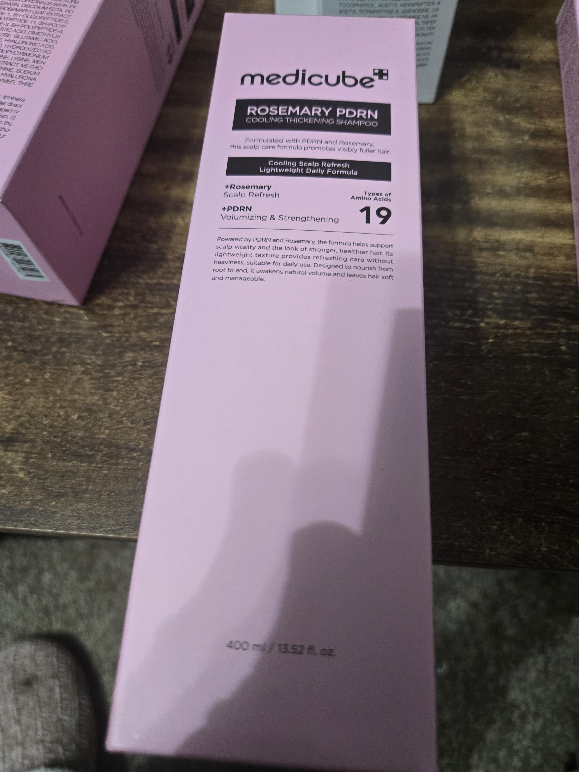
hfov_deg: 58.9
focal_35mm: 23
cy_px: 386
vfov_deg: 73.9
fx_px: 513
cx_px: 290
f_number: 1.8
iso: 640
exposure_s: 1/60
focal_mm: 5.4
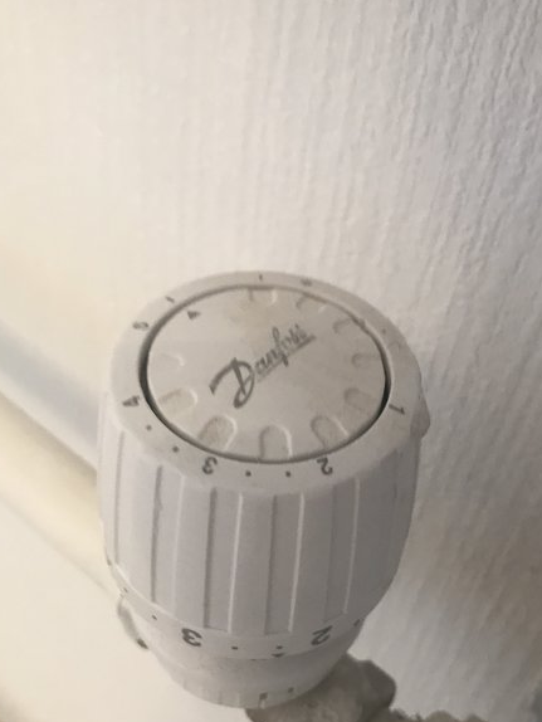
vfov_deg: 47.5
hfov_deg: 36.8
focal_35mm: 39
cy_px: 438
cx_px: 303
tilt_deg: -47.5
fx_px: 814
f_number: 1.8
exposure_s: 1/17
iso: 50
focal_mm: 3.99
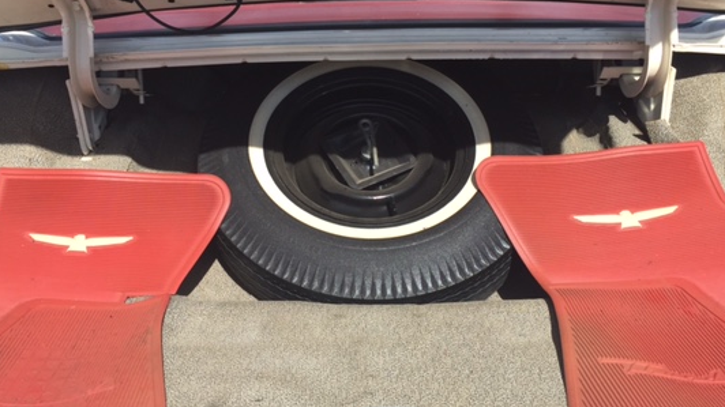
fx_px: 730
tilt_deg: -17.5
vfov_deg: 31.0
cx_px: 335
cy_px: 146
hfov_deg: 52.7
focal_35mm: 38
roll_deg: +0.8
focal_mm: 4.15
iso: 32
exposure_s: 1/1412
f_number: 2.2
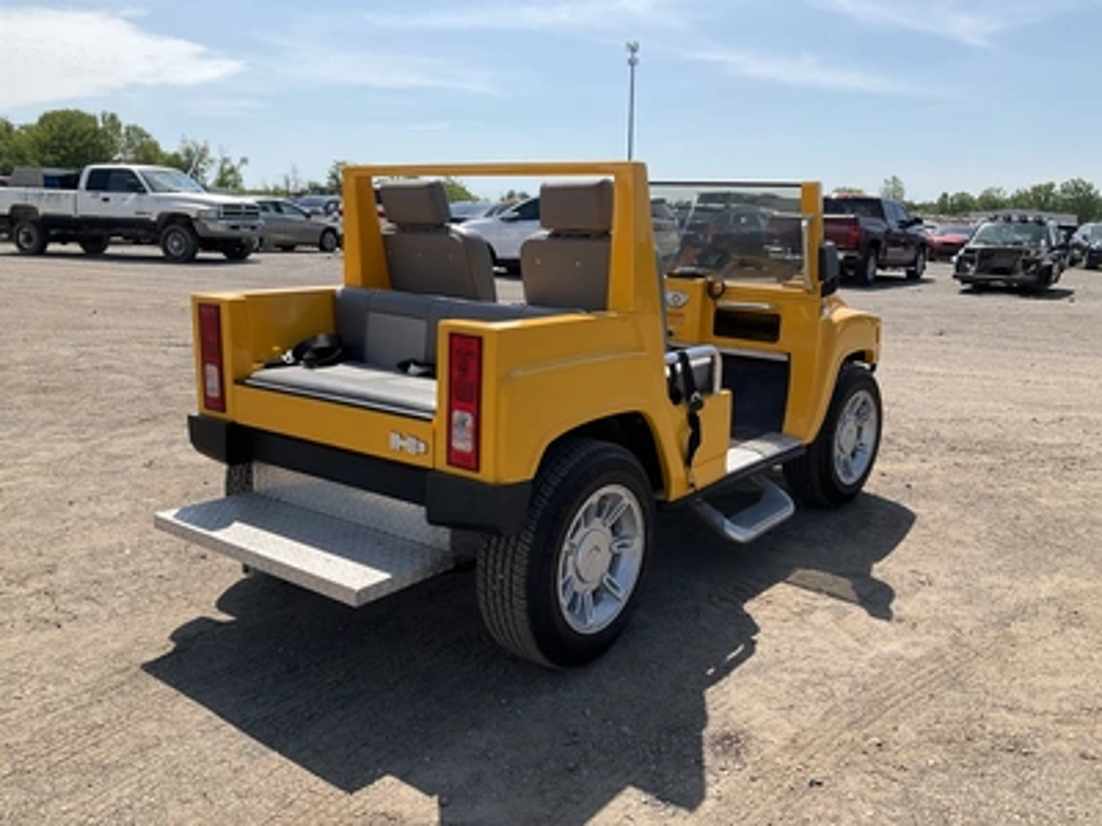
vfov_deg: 48.2
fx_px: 923
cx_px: 551
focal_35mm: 29
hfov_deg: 61.7
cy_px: 413
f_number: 1.8
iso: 25
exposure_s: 1/2141
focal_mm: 3
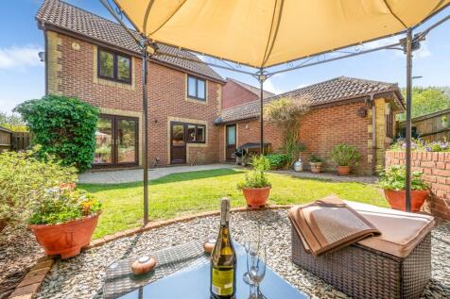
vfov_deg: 81.2
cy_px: 150
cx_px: 225
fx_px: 175
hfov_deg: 104.3
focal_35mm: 14
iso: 320
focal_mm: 14
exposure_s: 1/160
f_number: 9
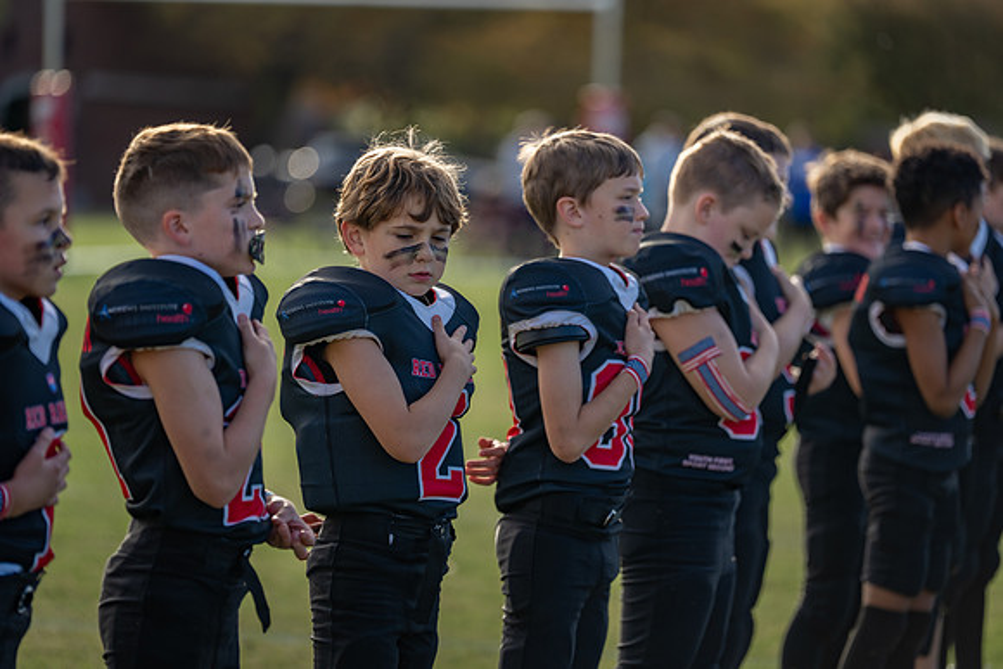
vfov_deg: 8.1
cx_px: 502
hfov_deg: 12.1
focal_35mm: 170
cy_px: 334
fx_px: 4737
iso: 100
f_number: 2.8
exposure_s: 1/640
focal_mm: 170
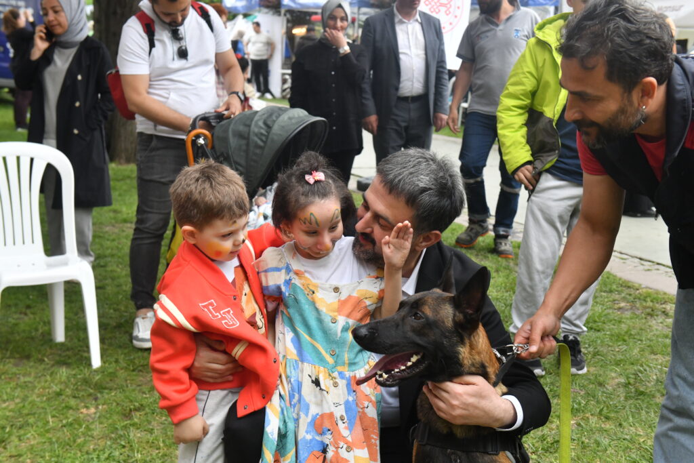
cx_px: 347
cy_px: 232
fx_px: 964
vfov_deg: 27.0
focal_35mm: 50
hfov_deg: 39.6
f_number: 6.3
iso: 1400
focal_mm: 50
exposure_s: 1/1250
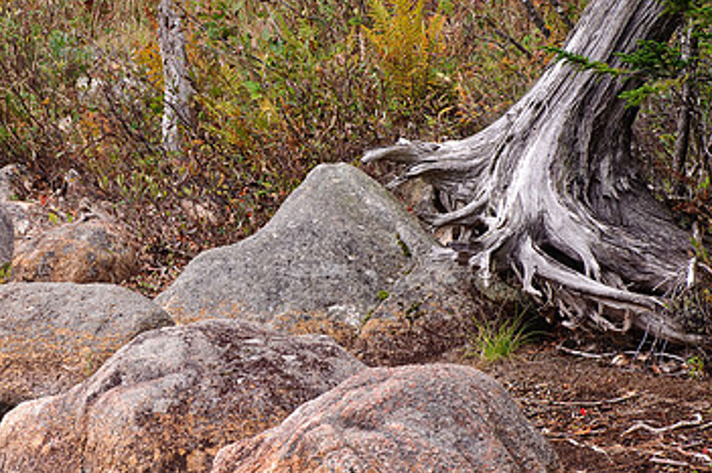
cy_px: 252
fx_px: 3595
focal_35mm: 182
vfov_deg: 7.5
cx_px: 219
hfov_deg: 11.3
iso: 200
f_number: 16
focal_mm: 110
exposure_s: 1/8
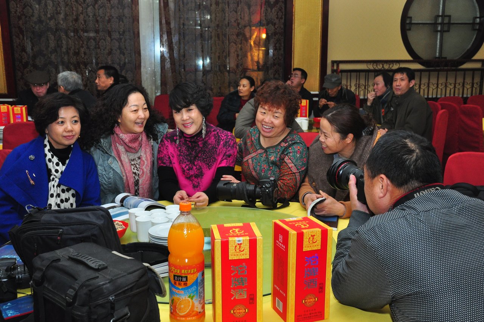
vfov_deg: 34.1
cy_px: 161
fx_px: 524
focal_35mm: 39
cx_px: 242
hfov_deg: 49.6
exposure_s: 1/60
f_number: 6.3
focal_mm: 26
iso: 800
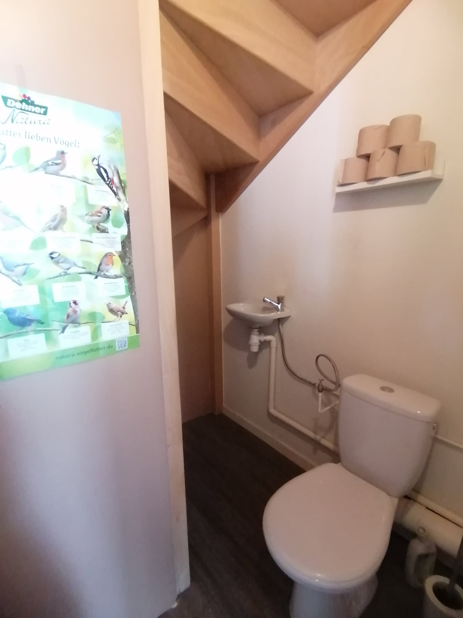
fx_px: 303
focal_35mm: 17
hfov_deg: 74.7
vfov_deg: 91.0
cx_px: 232
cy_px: 309
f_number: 2.4
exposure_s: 1/25
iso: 320
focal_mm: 2.7
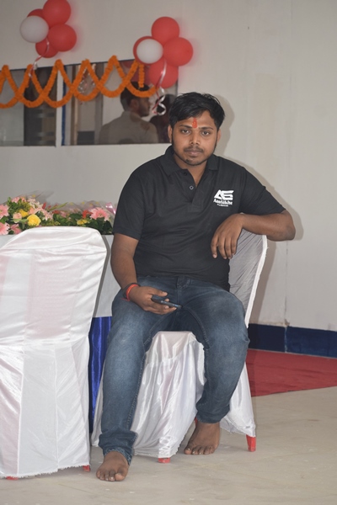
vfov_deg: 19.5
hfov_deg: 13.0
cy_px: 252
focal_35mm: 105
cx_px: 168
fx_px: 1474
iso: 800
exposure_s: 1/100
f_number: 5
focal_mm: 70
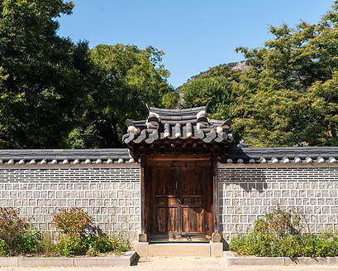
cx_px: 135
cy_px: 159
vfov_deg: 18.9
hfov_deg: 23.5
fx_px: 810
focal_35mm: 81
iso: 64
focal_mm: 60
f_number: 5
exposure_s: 1/400
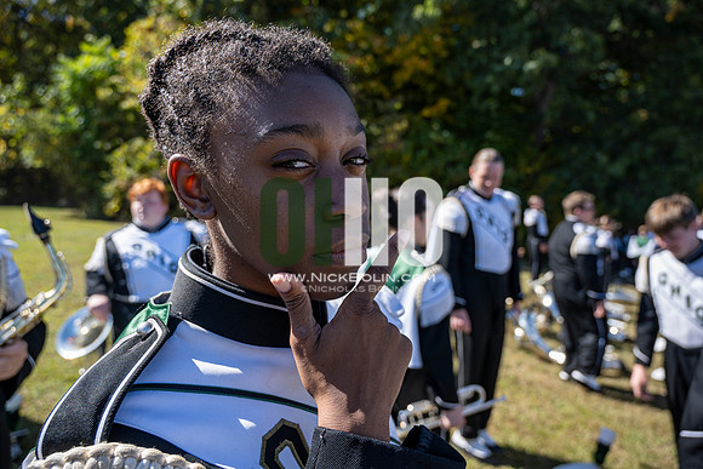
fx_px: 469
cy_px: 234
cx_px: 352
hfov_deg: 73.7
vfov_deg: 53.2
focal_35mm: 24
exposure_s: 1/250
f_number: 4.5
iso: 64
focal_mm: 24
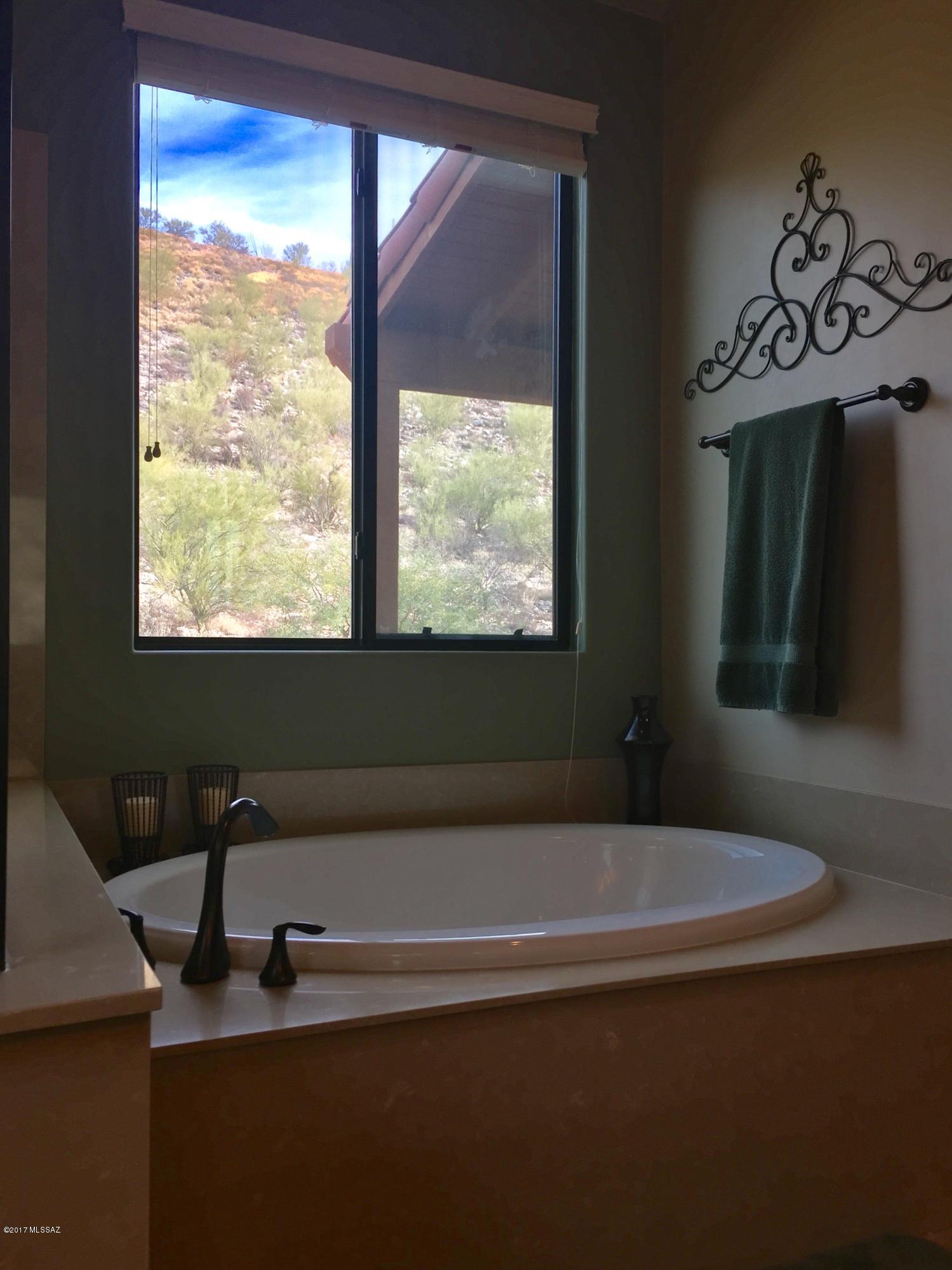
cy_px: 635
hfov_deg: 48.2
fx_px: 1064
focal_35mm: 29
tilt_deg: +0.2
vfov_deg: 61.7
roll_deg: +0.8
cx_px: 476
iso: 32
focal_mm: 4.15
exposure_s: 1/144
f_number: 2.2
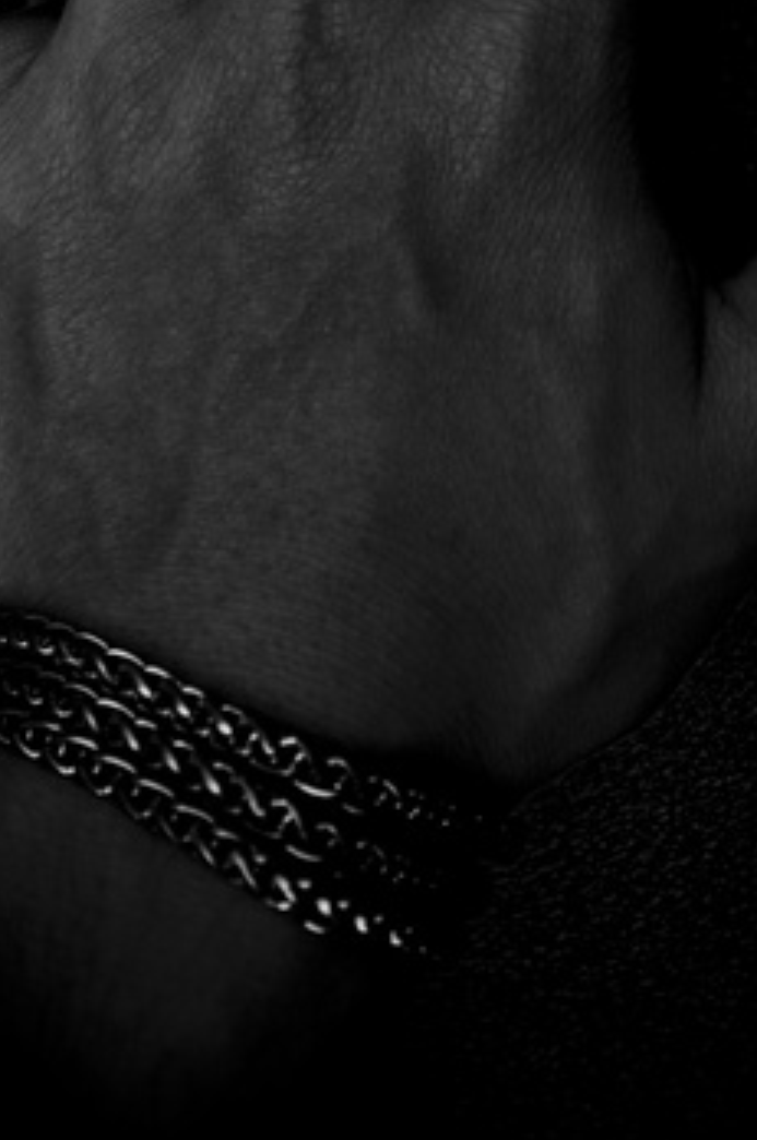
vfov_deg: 24.9
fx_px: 2467
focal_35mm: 78
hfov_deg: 17.4
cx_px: 383
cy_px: 31
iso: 100
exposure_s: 1/160
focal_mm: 24
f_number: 4
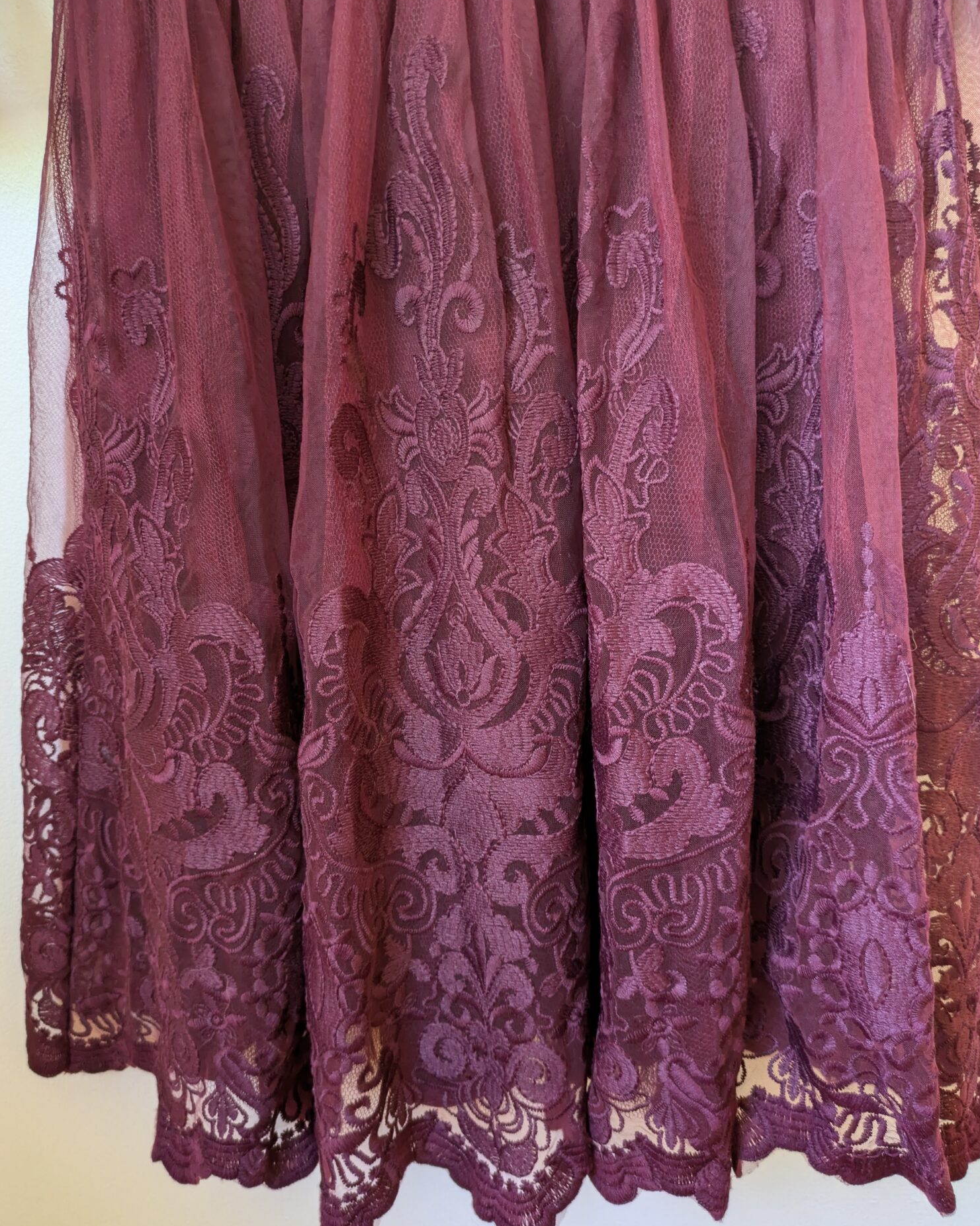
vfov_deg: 64.1
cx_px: 487
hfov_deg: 53.2
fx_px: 979
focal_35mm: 27
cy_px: 616
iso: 258
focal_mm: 5.43
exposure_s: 1/40
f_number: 1.89
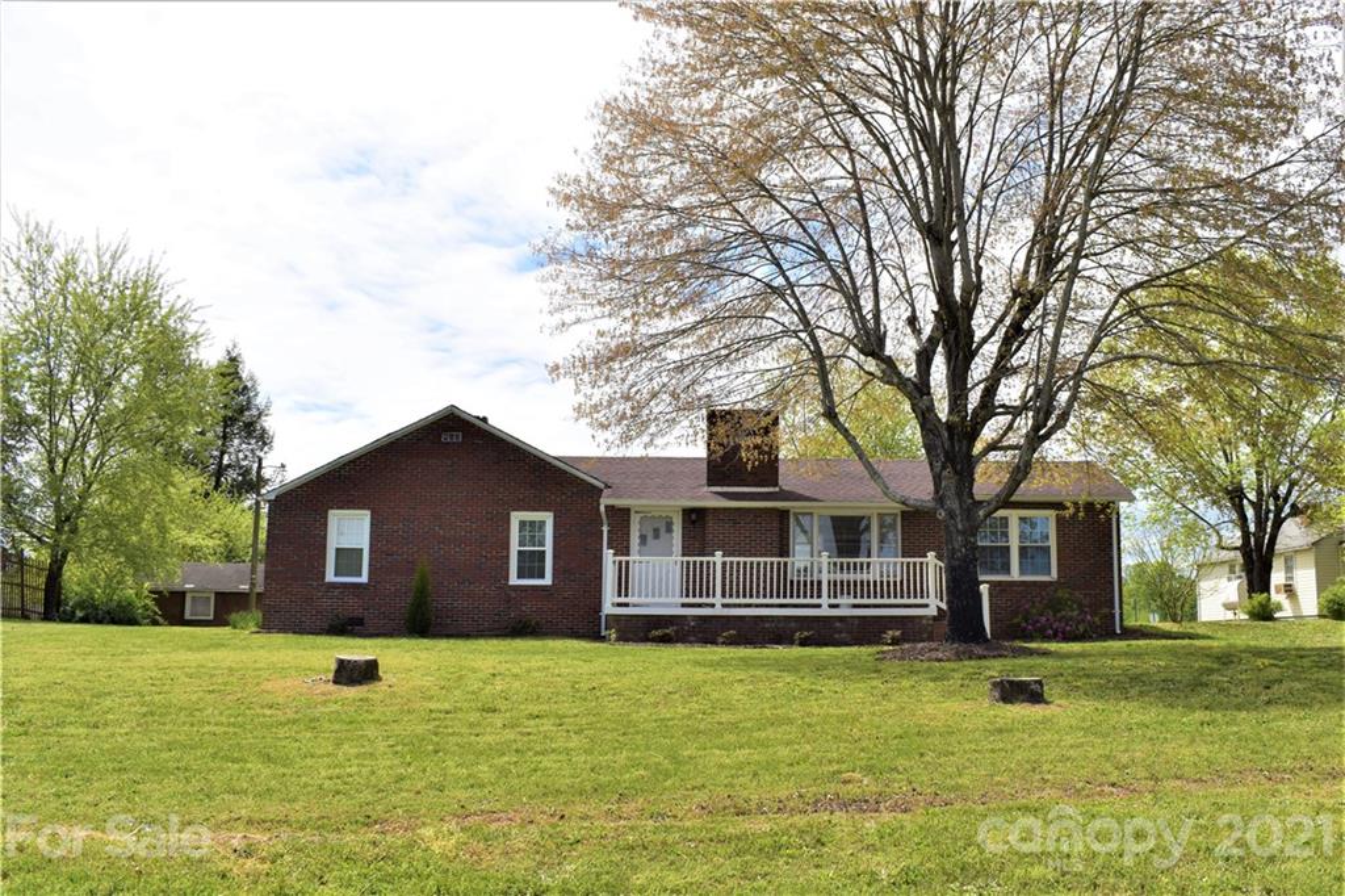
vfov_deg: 43.6
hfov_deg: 61.9
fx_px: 1120
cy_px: 448
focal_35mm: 30
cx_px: 672
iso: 100
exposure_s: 1/200
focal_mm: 20
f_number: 11
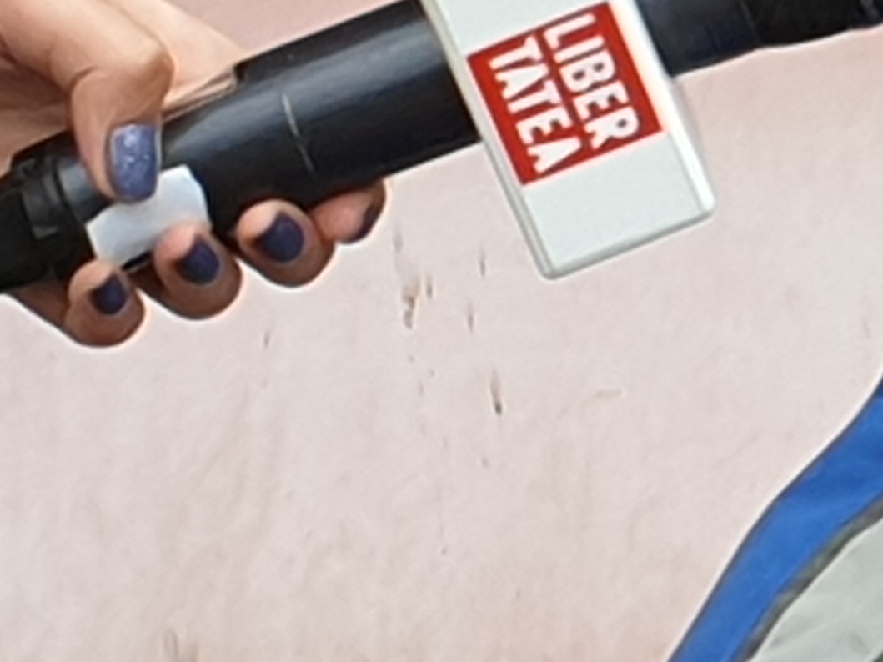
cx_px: 1649
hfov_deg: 16.3
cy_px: -65
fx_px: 2525
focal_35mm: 99
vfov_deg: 14.6
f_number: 2.4
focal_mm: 4.3
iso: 50
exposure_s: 1/359
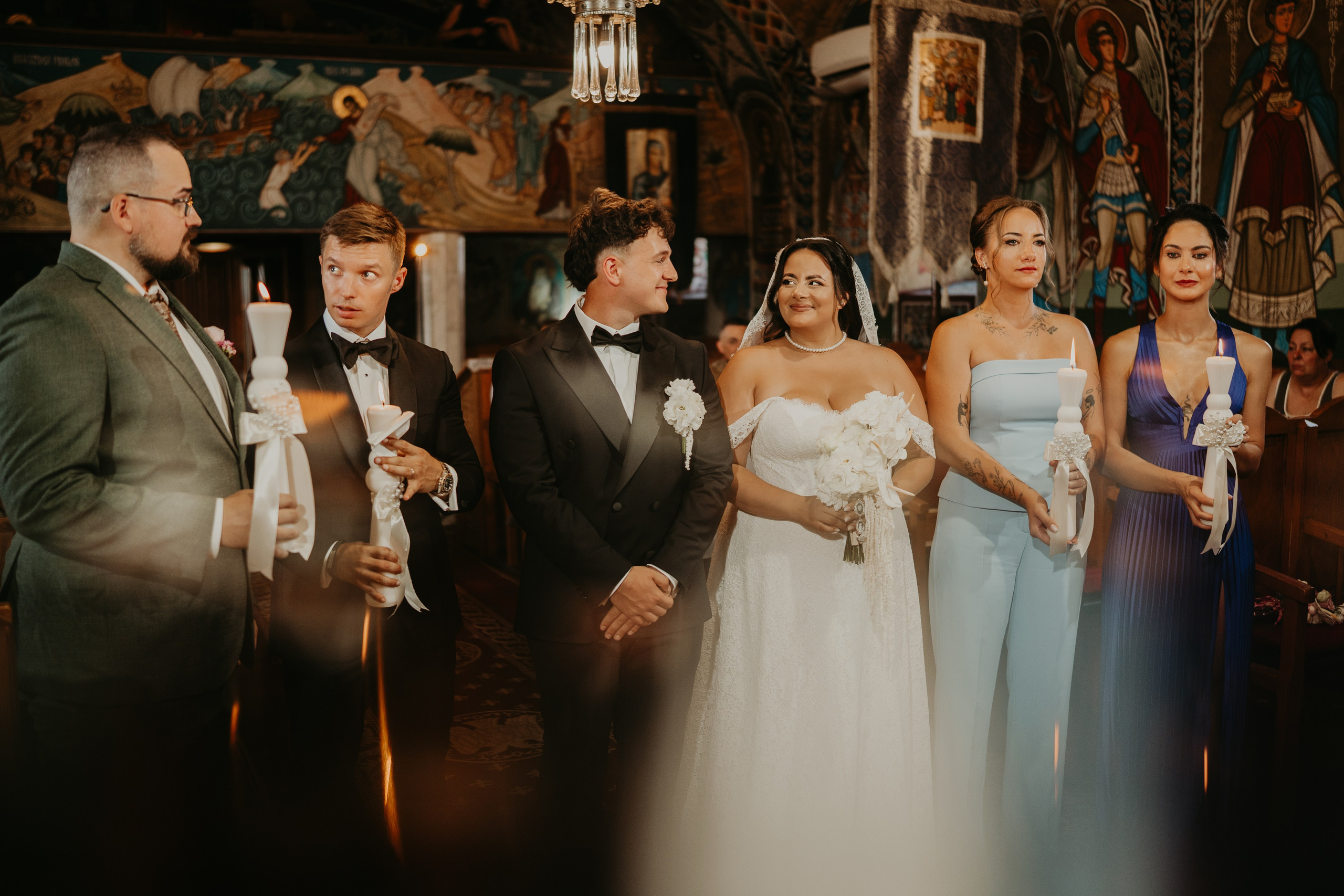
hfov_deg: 54.4
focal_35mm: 35
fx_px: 1307
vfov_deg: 37.9
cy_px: 448
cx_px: 672
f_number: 1.4
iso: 640
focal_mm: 35
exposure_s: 1/400
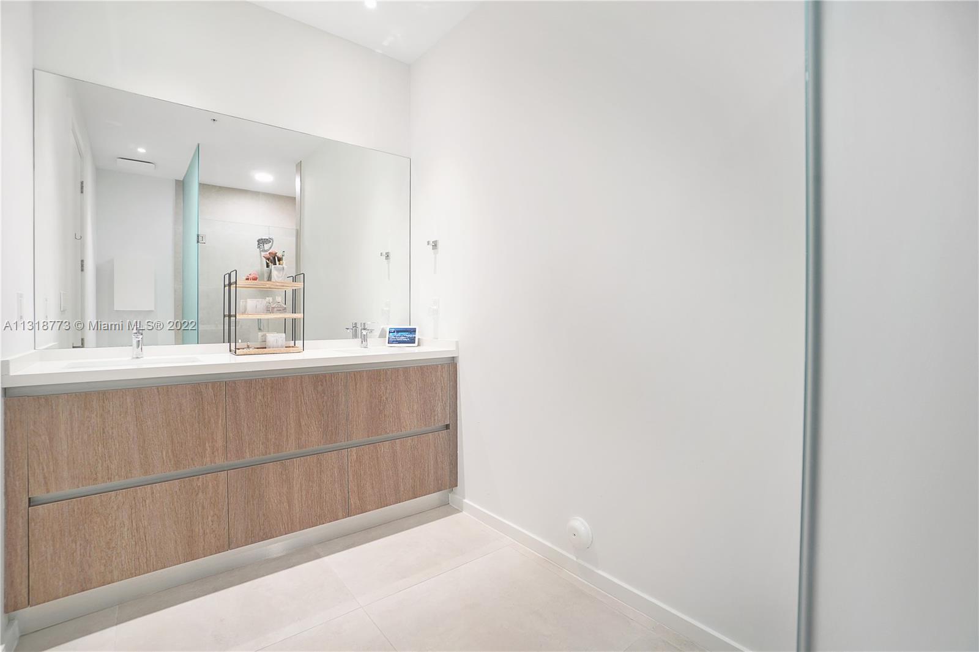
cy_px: 326
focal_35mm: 15
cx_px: 490
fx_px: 408
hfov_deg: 100.4
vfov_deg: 77.3
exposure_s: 1/8
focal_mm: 10
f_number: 6.3
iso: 250
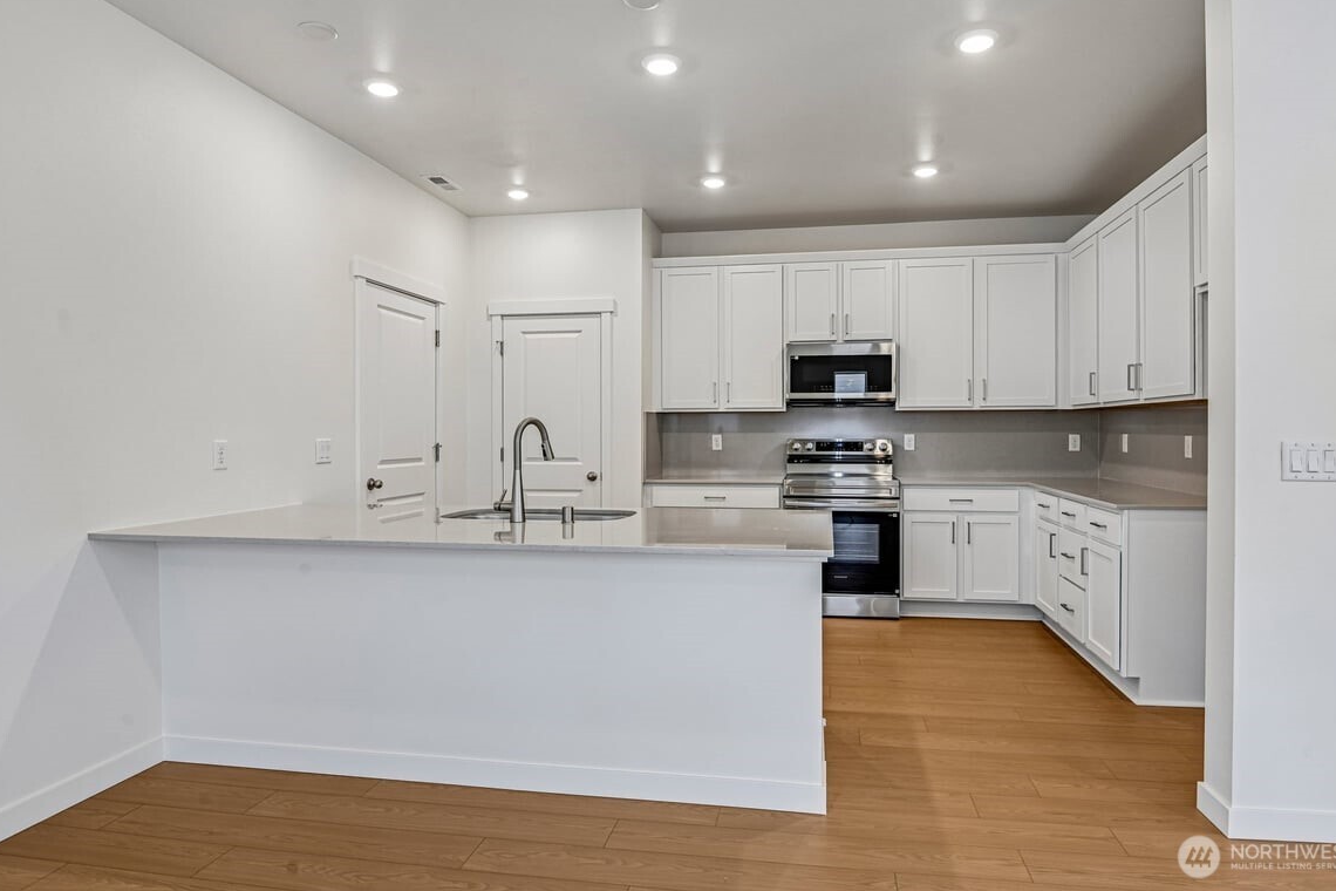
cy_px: 423
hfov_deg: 84.0
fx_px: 742
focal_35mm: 20
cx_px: 687
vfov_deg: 61.9
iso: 400
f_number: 8
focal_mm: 19
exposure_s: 1/40
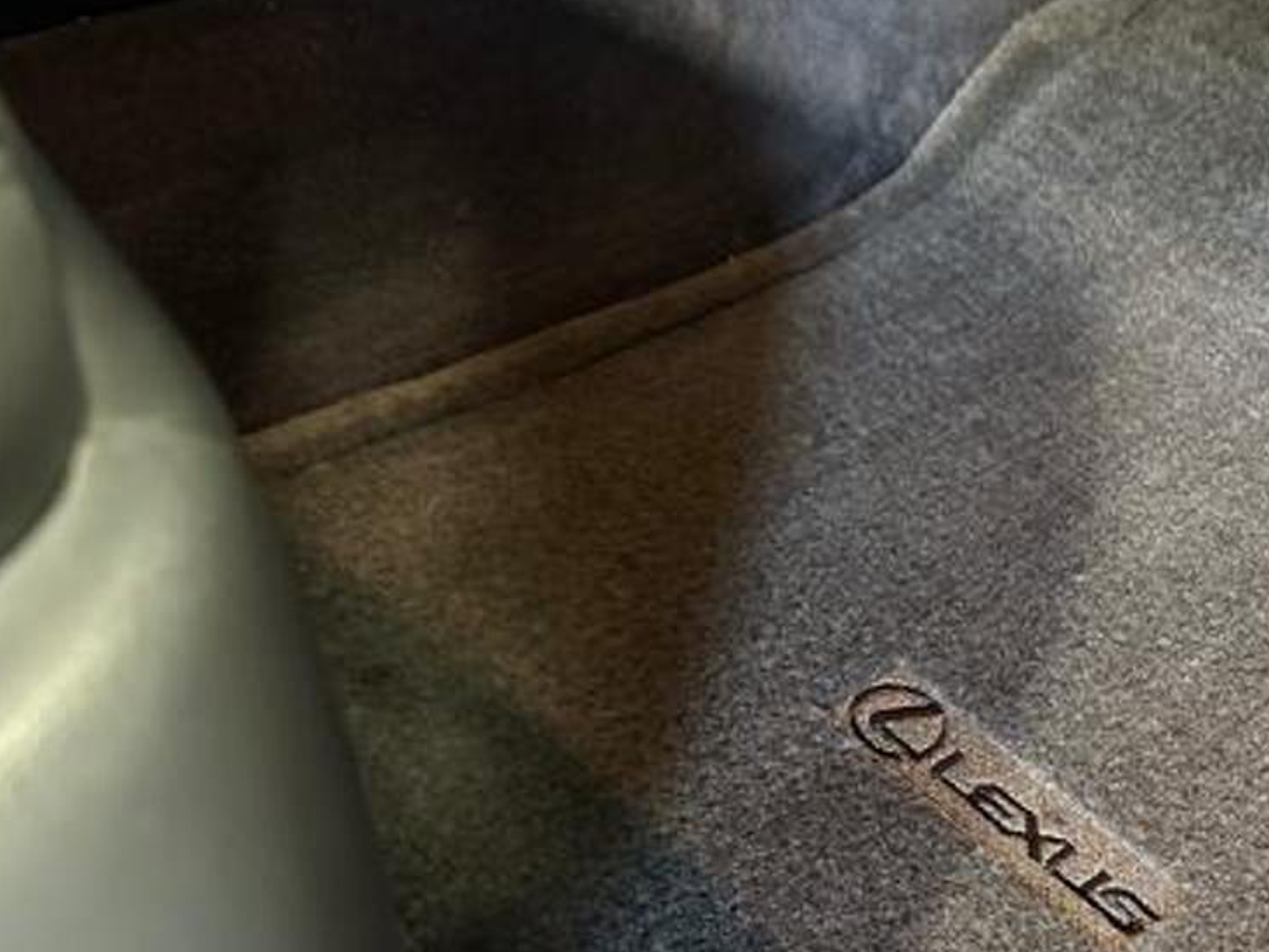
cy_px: 654
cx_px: 1094
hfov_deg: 41.9
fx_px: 1540
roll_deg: +1.0
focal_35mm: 42
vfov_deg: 34.0
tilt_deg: -42.8
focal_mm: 6.86
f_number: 1.78
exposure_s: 1/30
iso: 1000
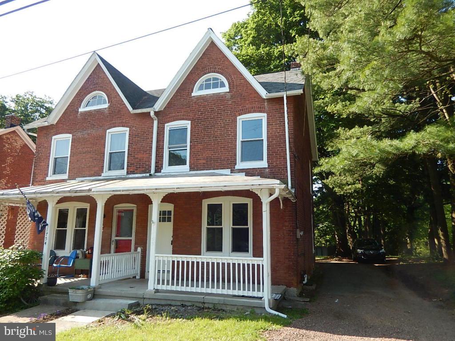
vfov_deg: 54.9
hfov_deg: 69.4
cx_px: 228
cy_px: 170
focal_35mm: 25
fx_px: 329
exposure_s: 1/320
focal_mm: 4.5
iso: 125
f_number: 3.4
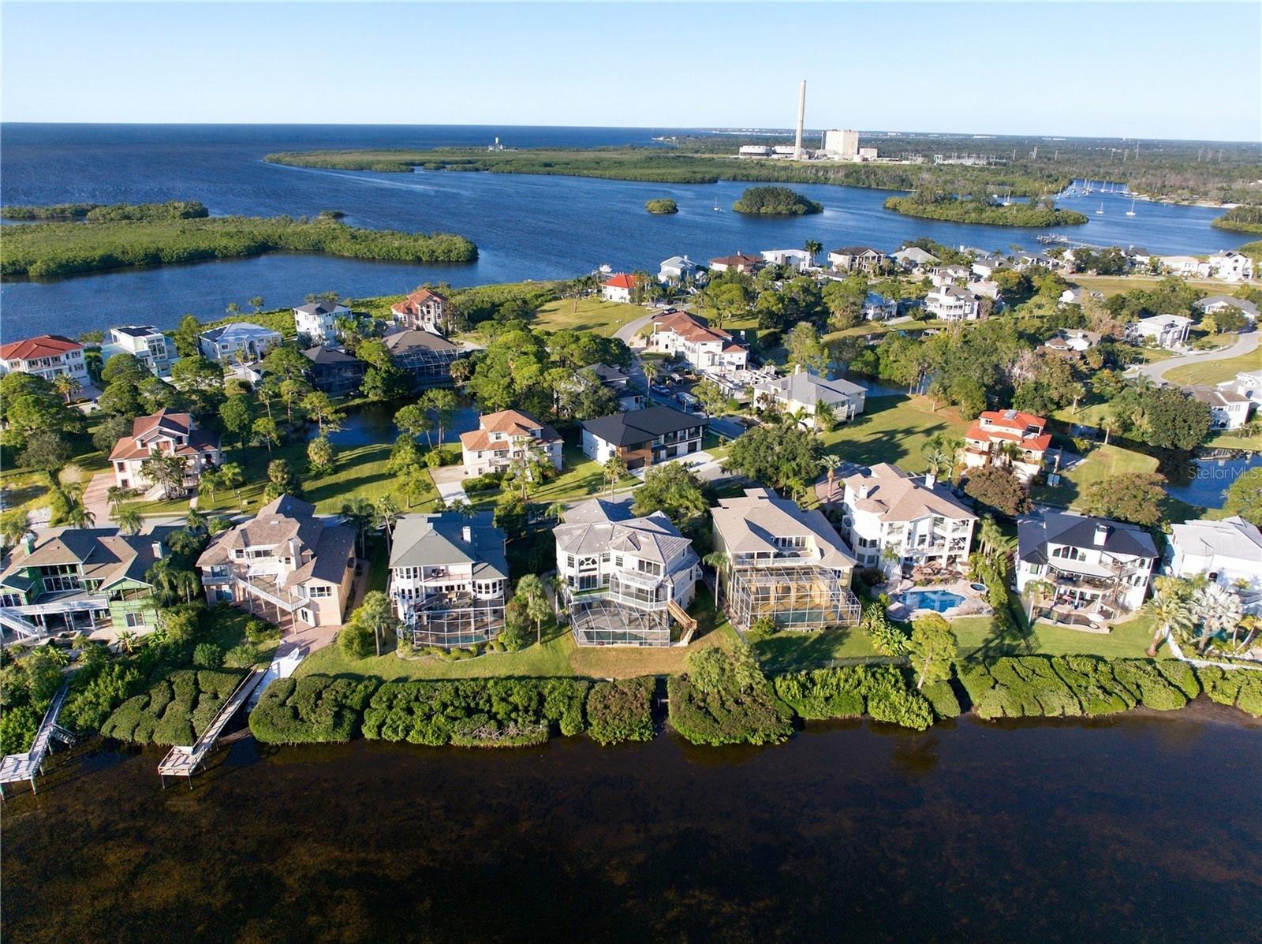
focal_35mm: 24
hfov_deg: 71.6
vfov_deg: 56.7
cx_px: 631
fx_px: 874
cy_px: 472
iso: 150
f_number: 2.8
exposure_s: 1/2000
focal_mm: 12.3
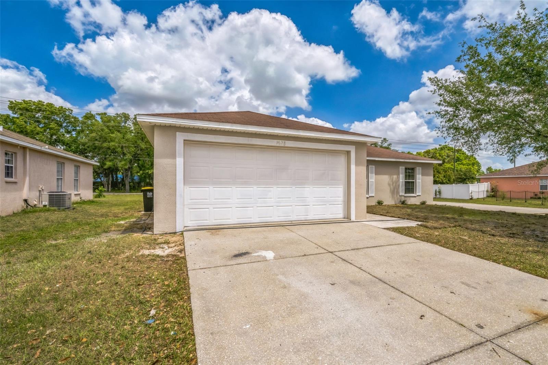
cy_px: 182
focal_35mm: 15
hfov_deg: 100.4
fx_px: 228
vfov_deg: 77.3
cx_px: 274
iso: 320
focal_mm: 15
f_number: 8
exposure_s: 1/4000
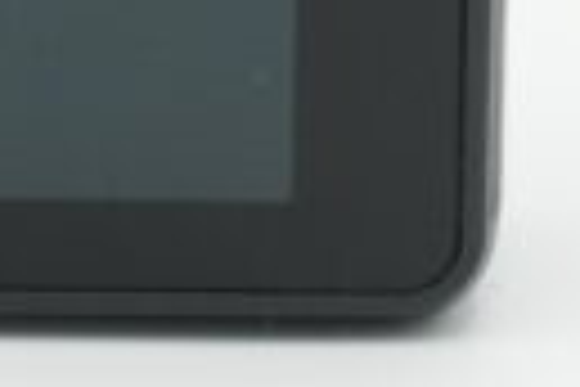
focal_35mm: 489
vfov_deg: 2.8
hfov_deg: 4.2
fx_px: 7878
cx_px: -99
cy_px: -4
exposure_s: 1/250
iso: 1000
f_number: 13
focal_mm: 70
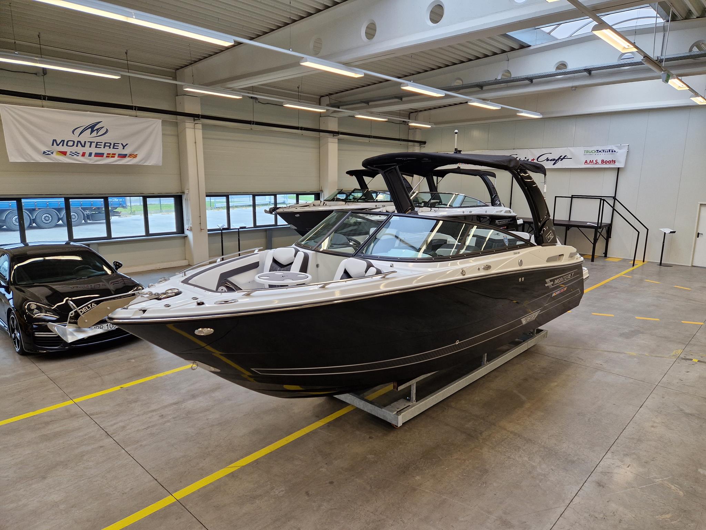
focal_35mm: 23
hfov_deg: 73.9
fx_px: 469
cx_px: 353
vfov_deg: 58.9
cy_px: 265
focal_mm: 5.4
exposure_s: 1/180
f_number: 1.8
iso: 125
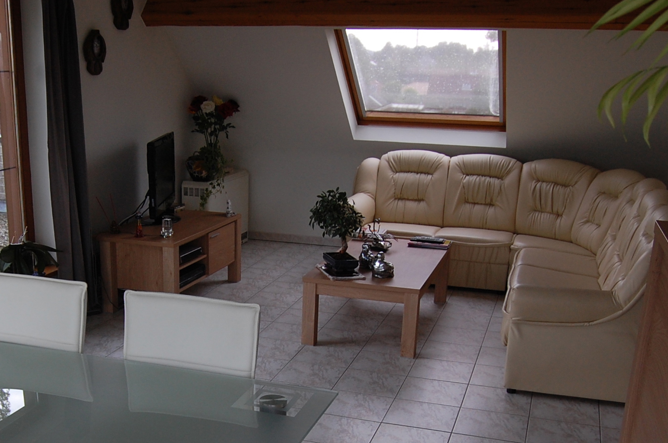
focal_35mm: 44
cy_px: 355
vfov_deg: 29.7
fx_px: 815
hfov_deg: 44.2
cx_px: 253
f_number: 5
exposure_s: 1/100
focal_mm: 18
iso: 400
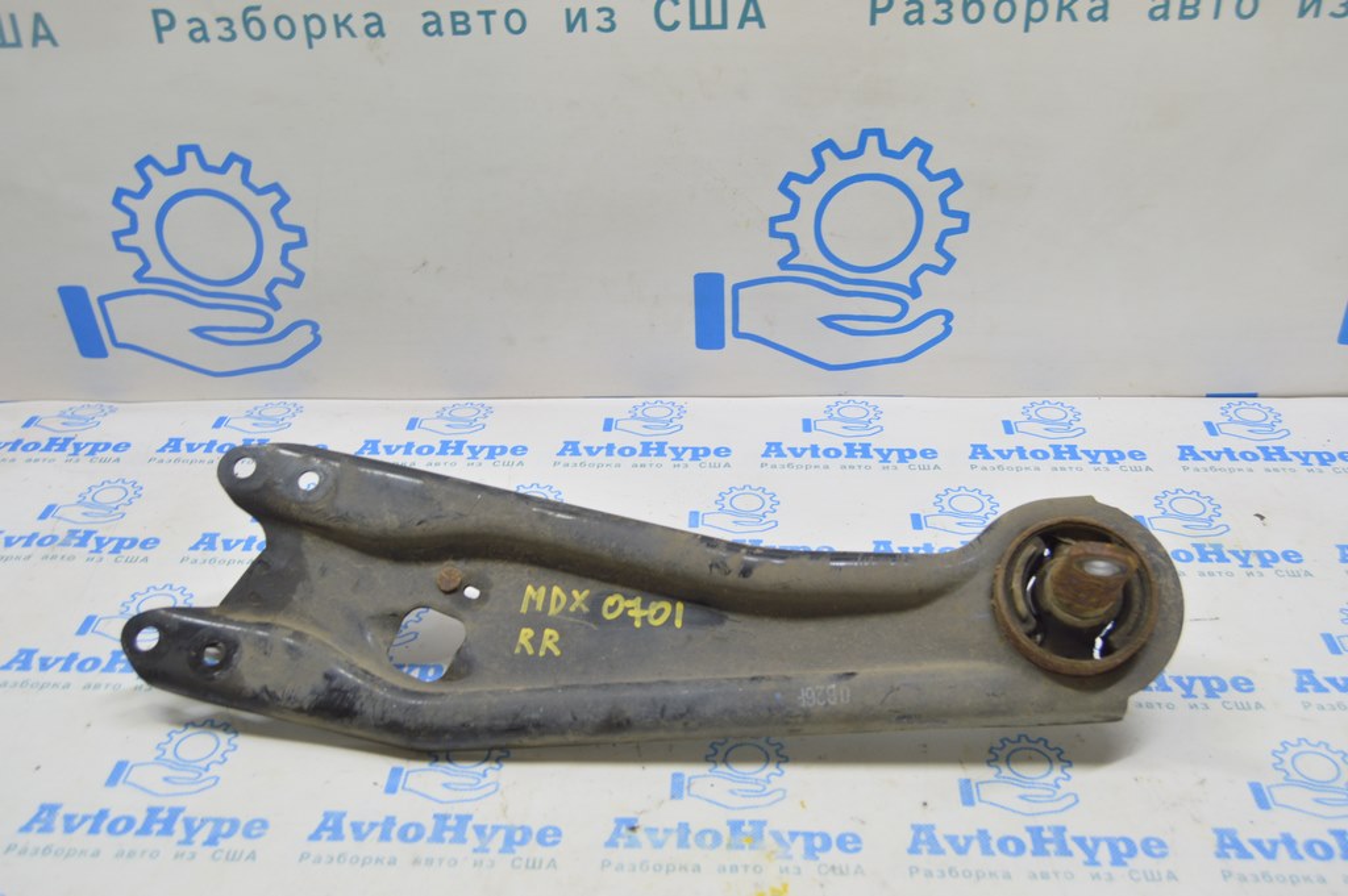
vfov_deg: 36.8
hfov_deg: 53.2
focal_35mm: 36
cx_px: 674
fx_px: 1347
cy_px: 448
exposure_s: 1/20
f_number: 5.6
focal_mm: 24
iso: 400
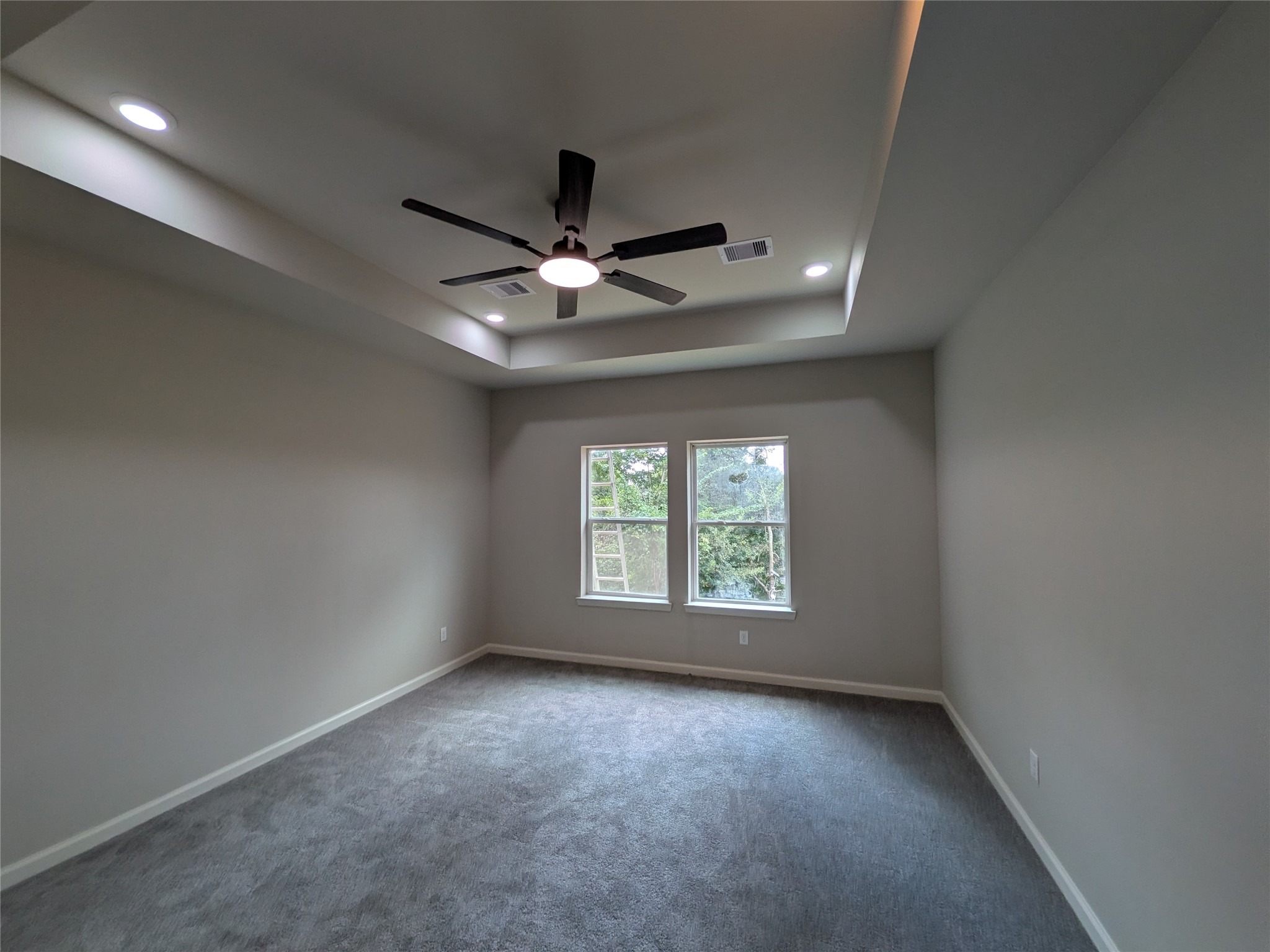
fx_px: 514
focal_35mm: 14
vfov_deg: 85.7
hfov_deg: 102.1
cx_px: 635
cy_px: 476
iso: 56
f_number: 2.2
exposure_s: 1/180
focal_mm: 1.85
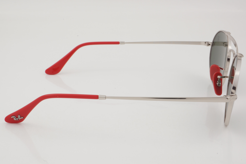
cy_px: 82
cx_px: 123
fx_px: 512
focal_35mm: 75
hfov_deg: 27.0
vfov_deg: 18.2
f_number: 32
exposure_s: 1/3
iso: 100
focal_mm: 50
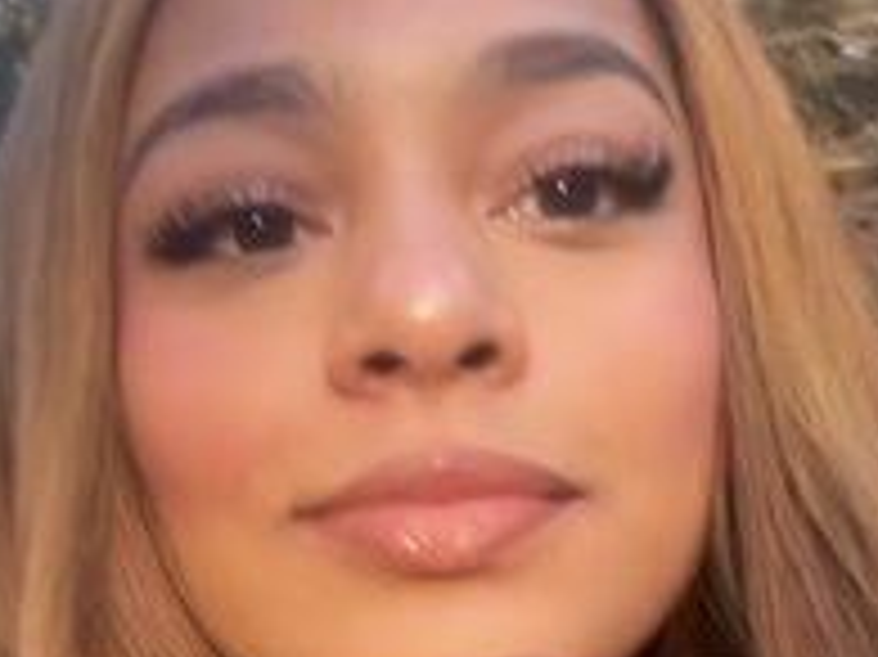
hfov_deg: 32.5
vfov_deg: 22.4
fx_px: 1496
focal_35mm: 59
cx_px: 306
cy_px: 835
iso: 40
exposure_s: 1/121
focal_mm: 2.69
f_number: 1.9
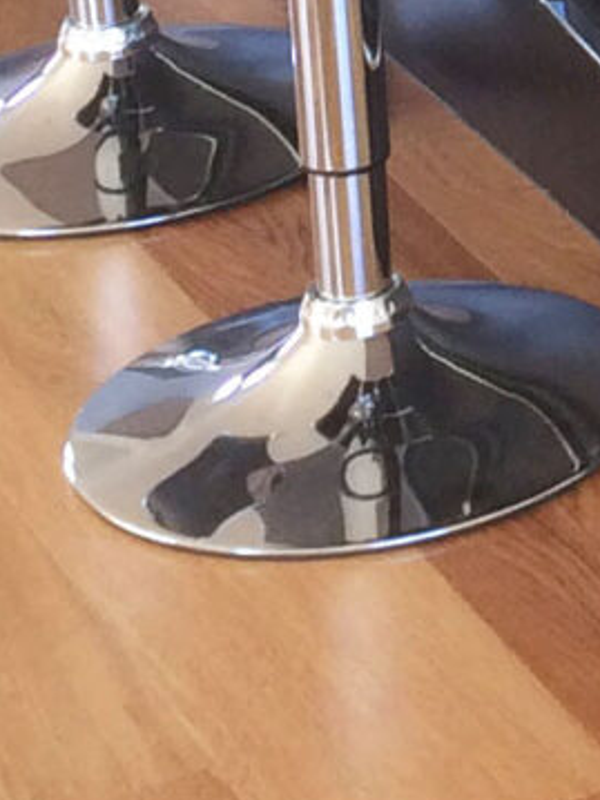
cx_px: 1532
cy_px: -825
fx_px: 4787
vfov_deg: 9.0
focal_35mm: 207
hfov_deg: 6.7
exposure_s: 1/100
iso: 50
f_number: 2.2
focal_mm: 4.15
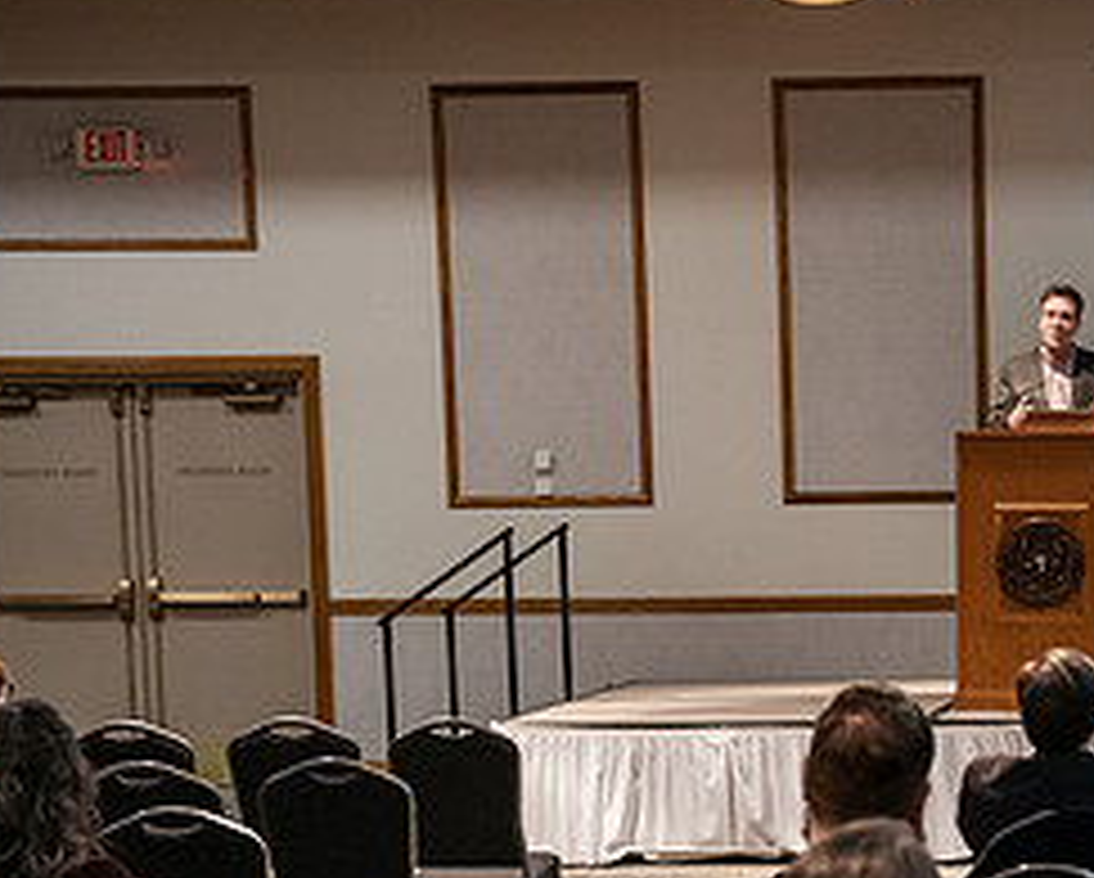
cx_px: 1094
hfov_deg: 19.7
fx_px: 3047
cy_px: 768
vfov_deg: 16.2
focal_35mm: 94
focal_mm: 42
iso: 3200
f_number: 3.2
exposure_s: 1/200
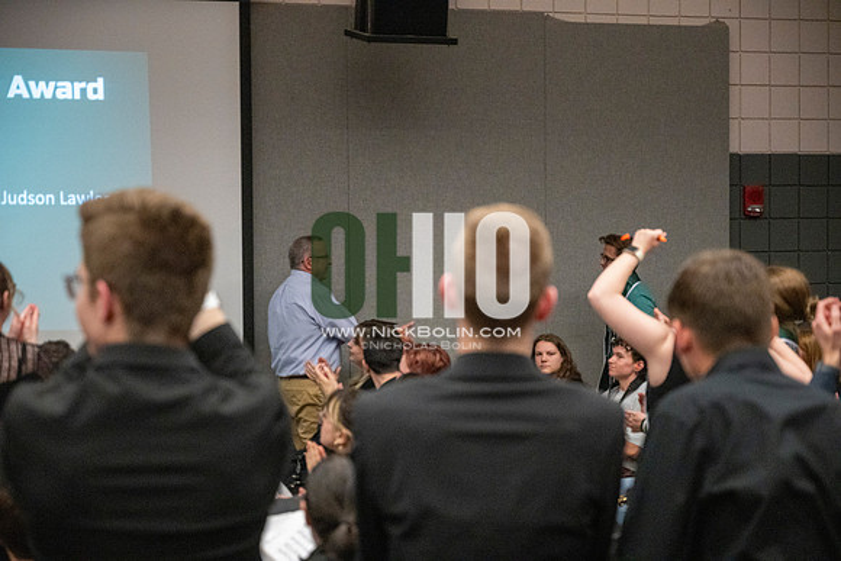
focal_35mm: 70
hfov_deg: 28.8
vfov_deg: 19.5
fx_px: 1636
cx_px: 420
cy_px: 280
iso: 10000
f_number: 4
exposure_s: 1/500
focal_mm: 70
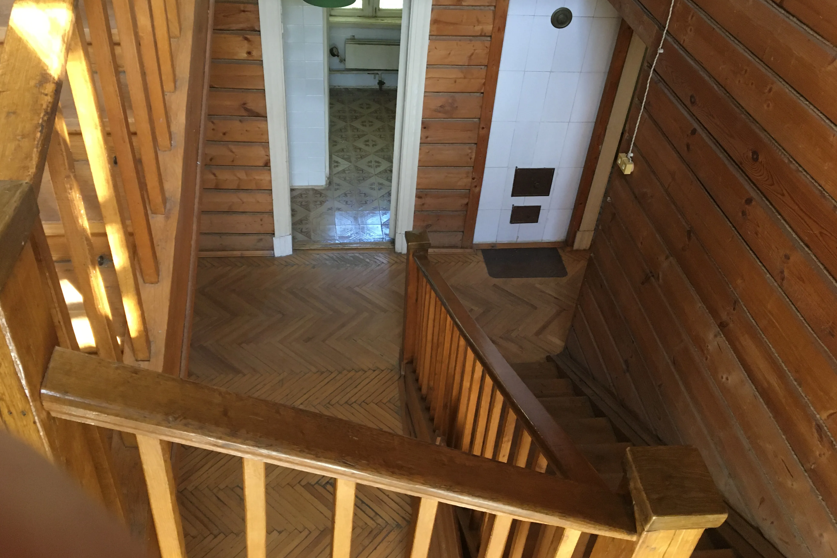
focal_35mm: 31
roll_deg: -3.2
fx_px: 721
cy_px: 239
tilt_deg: -37.2
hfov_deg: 60.3
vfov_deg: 42.2
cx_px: 408
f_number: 2.2
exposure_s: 1/33
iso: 200
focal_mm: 4.15
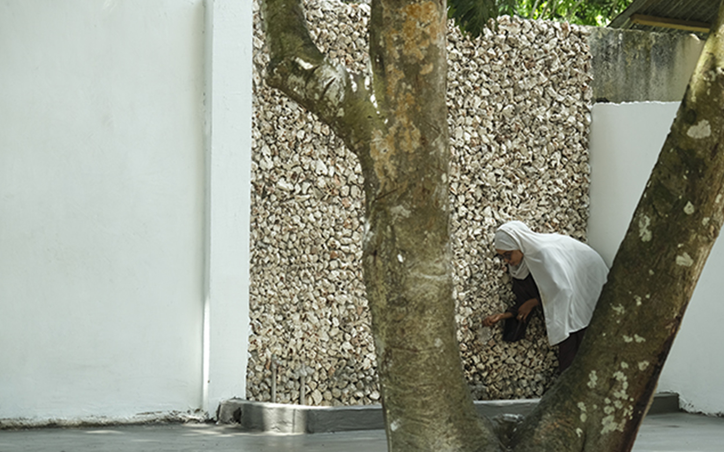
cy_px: 240
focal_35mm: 109
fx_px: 2151
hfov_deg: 19.1
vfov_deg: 12.0
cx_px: 460
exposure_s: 1/125
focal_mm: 55
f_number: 2.8
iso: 160
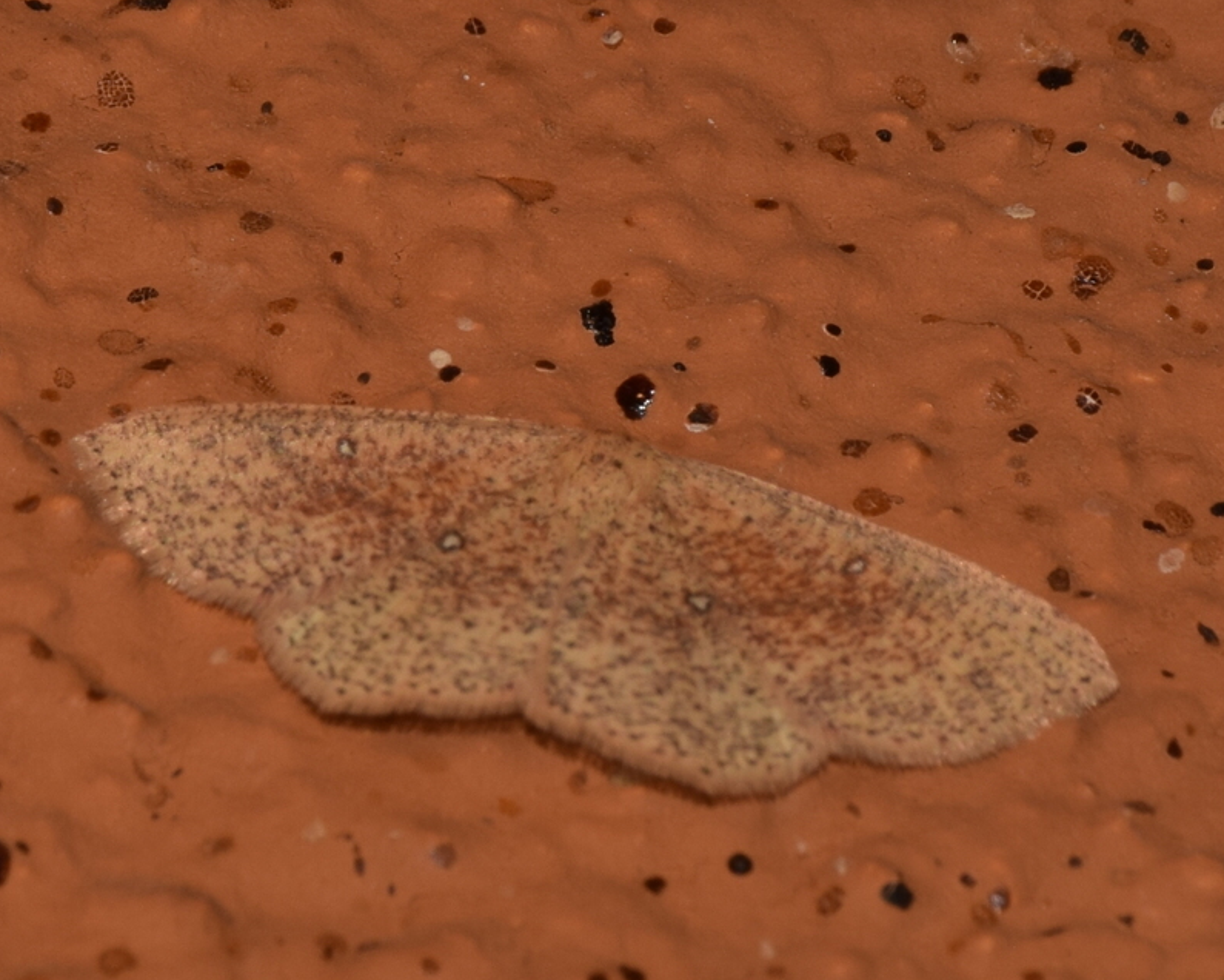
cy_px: 492
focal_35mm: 238
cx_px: 576
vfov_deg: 6.5
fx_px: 8622
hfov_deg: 8.1
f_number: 16
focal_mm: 140
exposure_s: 1/200
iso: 100
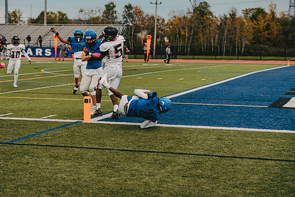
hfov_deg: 24.5
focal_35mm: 83
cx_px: 132
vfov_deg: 16.5
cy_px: 94
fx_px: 680
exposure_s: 1/400
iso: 800
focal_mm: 70
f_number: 3.2
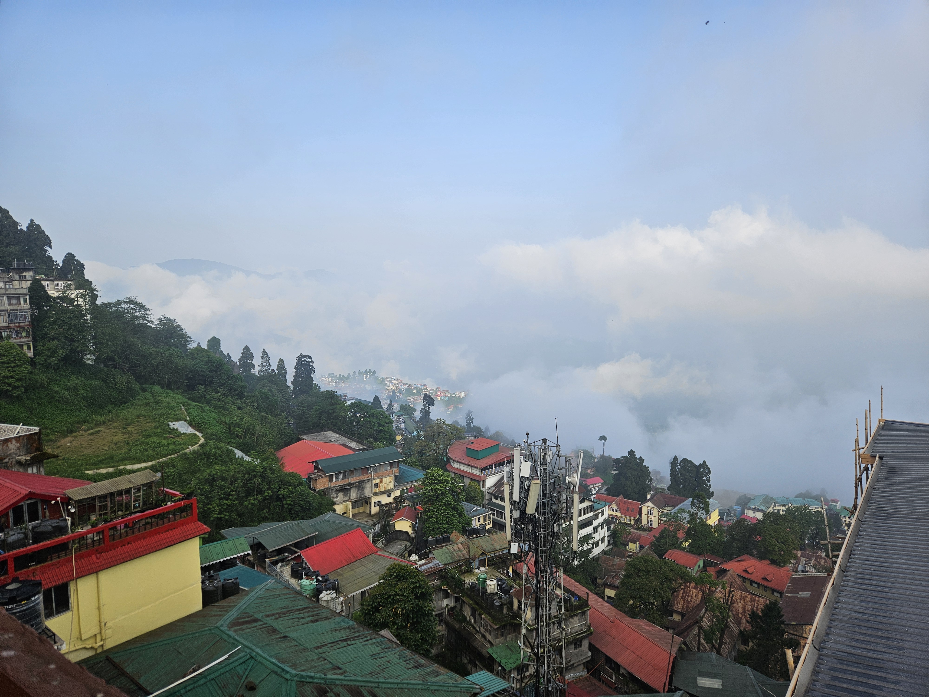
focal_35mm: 23
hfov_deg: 73.9
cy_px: 348
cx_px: 464
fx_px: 617
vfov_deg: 58.9
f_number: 1.8
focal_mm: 5.4
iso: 25
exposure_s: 1/1199
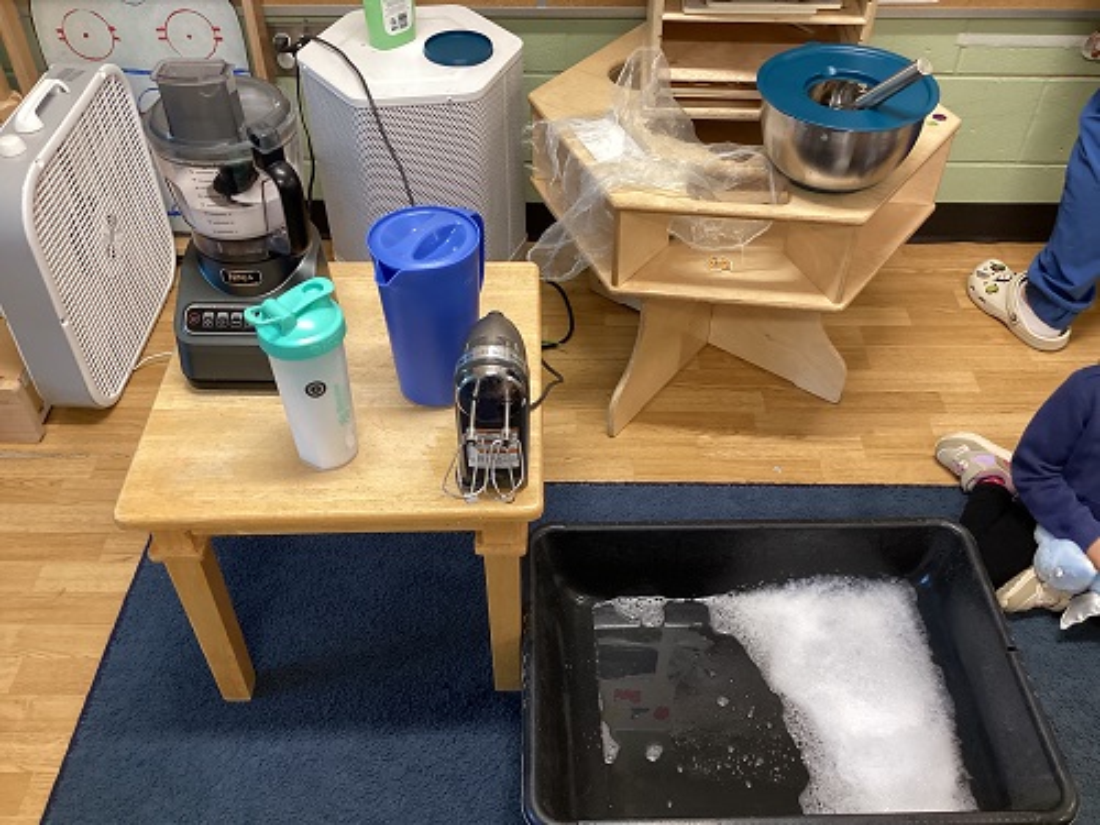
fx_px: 985
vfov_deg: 45.4
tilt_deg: -45.4
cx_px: 550
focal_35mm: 31
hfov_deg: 58.4
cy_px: 412
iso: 200
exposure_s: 1/50
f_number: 2.4
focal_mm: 3.3
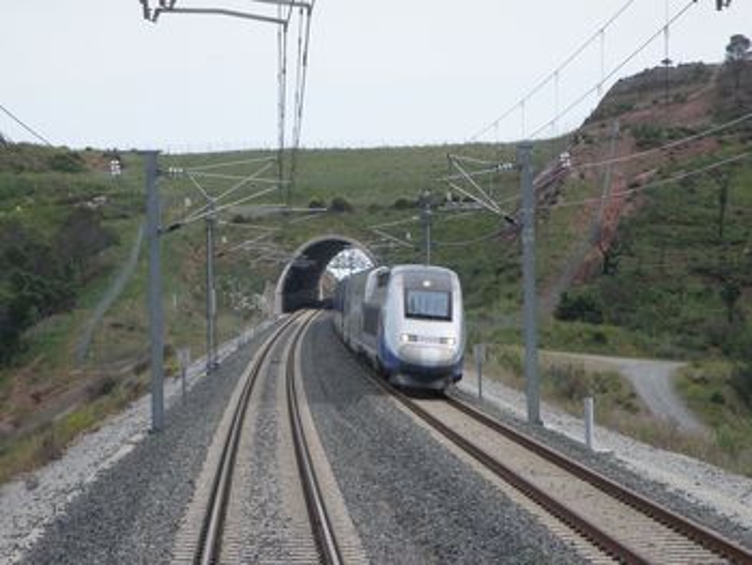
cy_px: 282
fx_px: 2739
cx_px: 376
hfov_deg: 15.6
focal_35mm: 126
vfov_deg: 11.8
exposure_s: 1/200
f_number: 5.6
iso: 64
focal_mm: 22.39
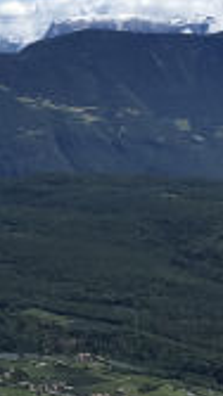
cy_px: 55
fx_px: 1282
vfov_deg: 17.4
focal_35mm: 122
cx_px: -85
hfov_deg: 9.7
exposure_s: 1/3300
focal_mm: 4
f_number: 1.8
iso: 20
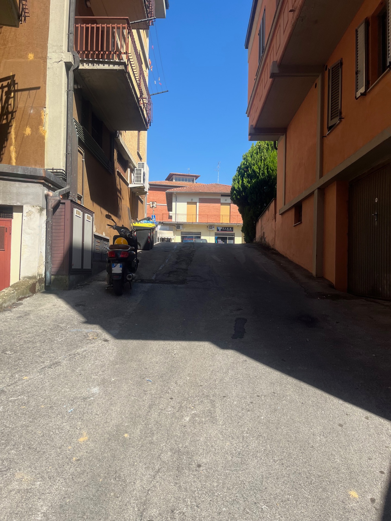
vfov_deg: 67.3
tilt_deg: +2.9
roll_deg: +0.5
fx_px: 392
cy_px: 260
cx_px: 196
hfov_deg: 53.1
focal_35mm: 26
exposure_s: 1/1992
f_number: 1.6
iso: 50
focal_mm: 5.1
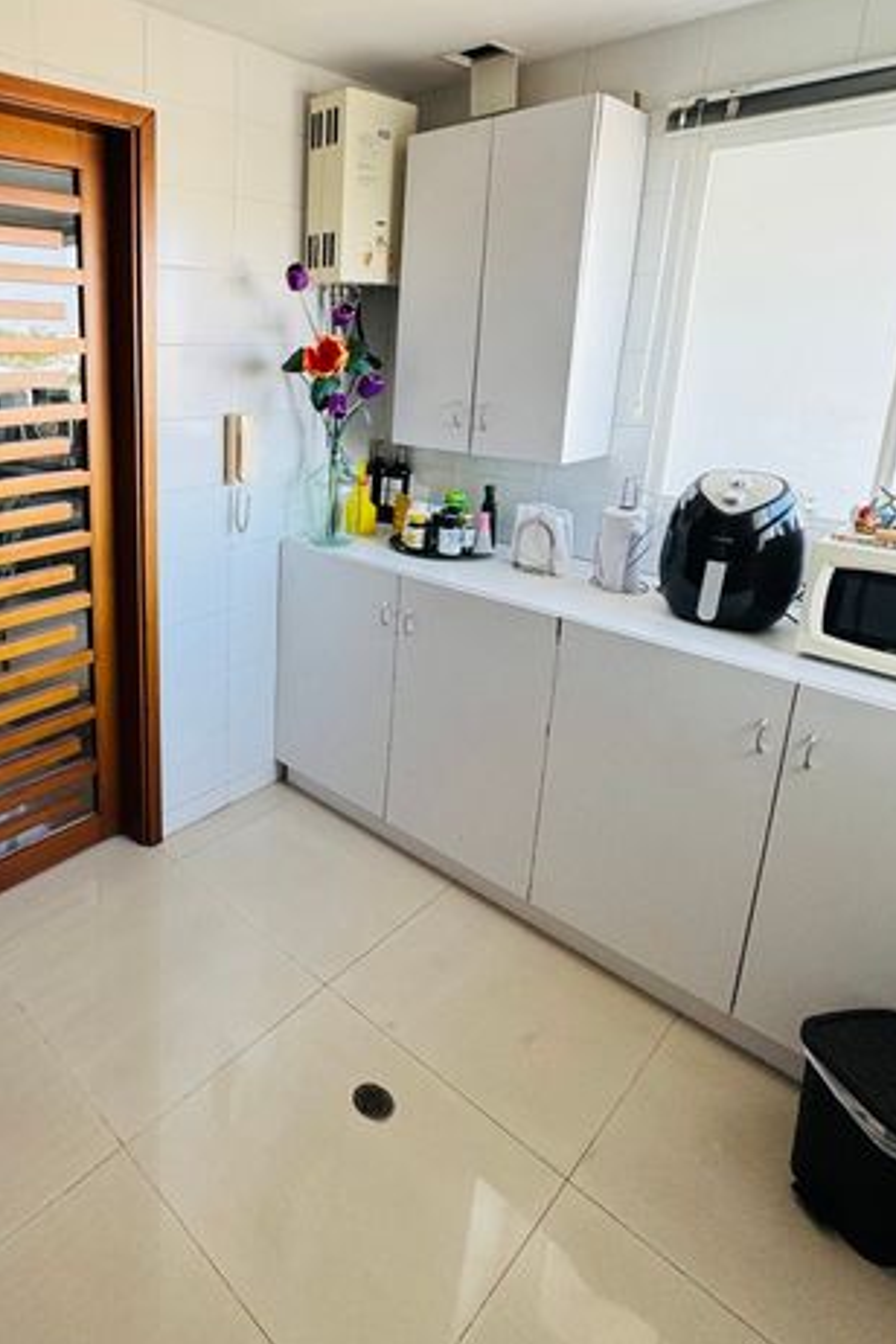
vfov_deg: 80.1
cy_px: 525
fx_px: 784
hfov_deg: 56.2
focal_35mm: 21
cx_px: 212
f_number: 2.2
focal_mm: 2.22
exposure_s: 1/99
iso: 100
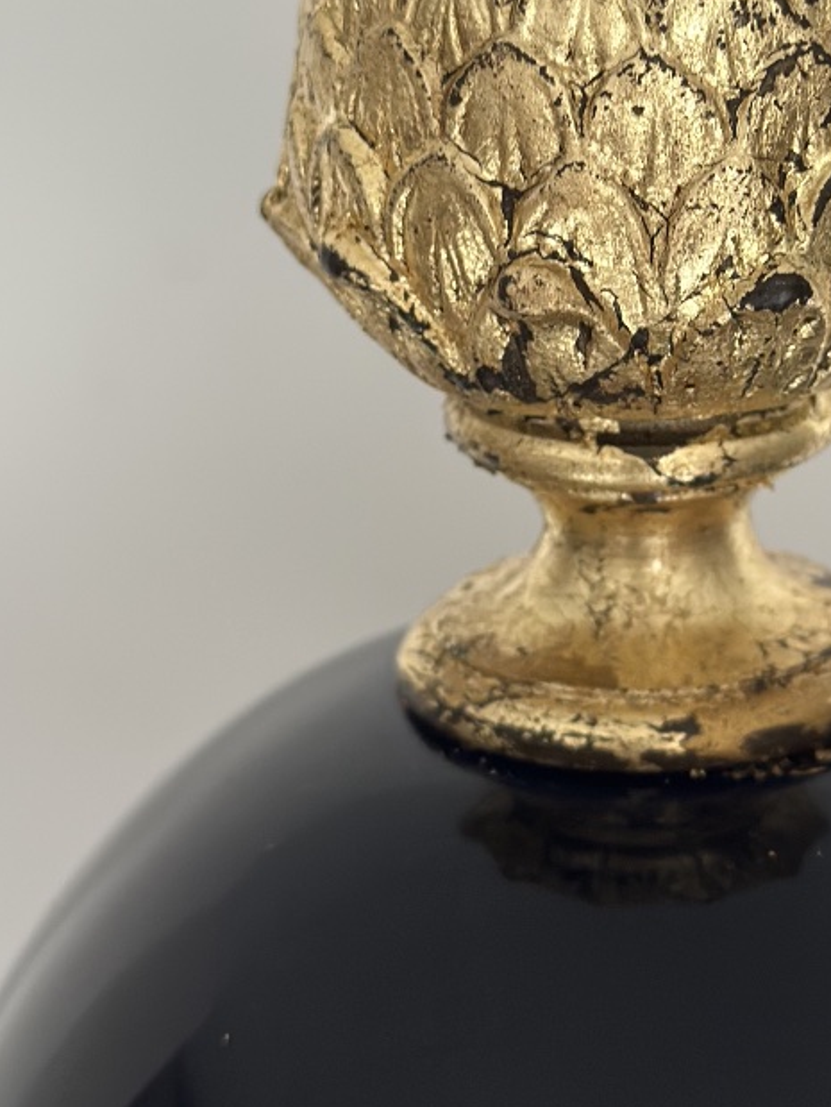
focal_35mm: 93
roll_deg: -0.3
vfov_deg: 21.0
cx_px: 640
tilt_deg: -15.5
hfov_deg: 15.8
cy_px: 343
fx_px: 2974
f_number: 1.78
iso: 160
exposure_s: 1/60
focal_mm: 6.86
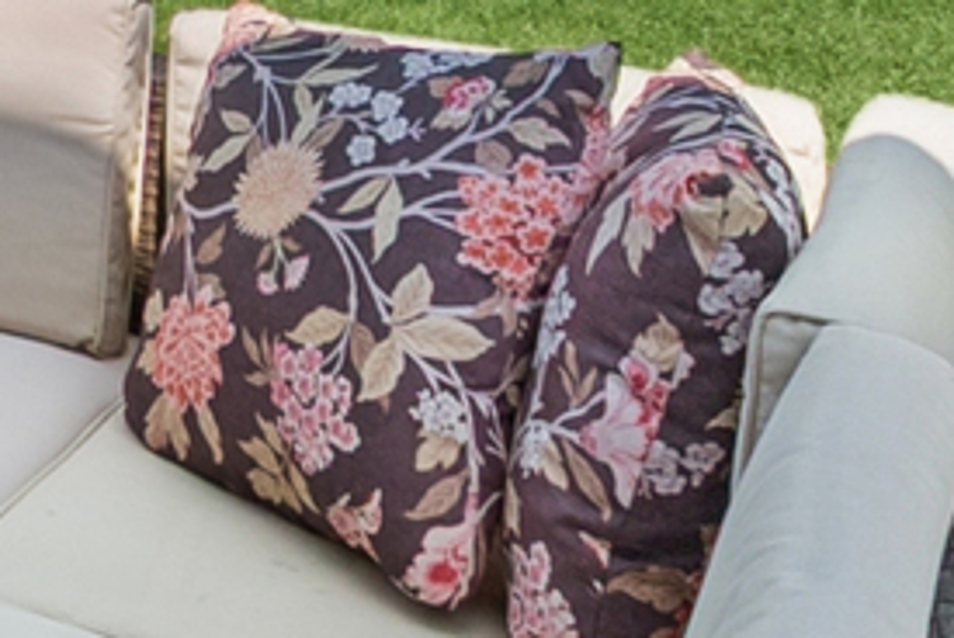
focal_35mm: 88
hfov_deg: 18.0
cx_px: -808
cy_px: -593
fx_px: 2334
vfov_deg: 13.6
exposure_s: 1/400
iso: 400
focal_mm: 10
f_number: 8
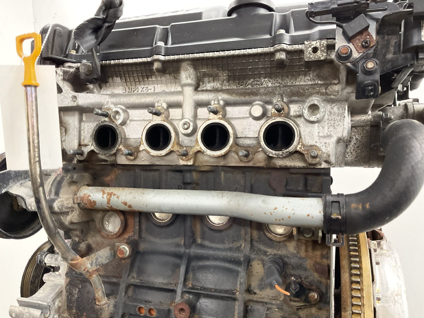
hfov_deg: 61.7
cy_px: 159
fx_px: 355
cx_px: 212
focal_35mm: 29
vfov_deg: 48.2
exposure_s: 1/50
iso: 125
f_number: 1.8
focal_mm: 3
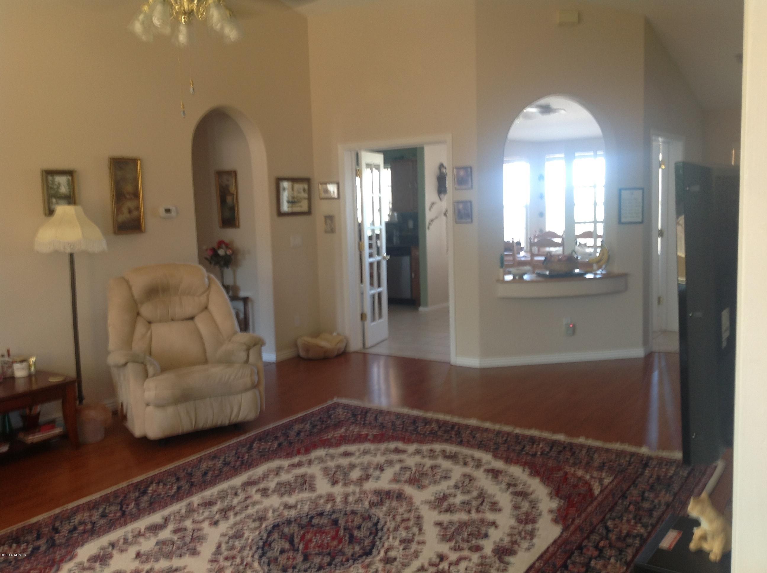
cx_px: 384
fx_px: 774
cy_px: 286
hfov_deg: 52.7
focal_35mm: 35
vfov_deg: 40.6
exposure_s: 1/15
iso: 50
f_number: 2.4
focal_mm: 4.28
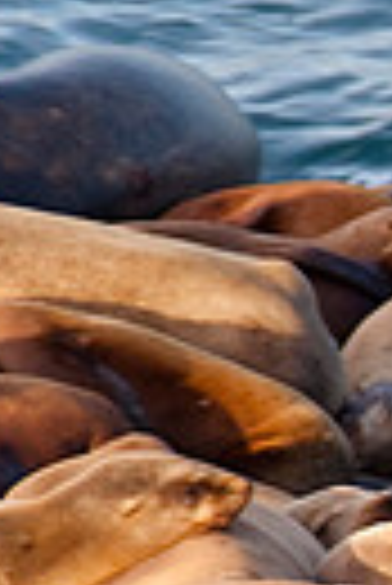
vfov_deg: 2.9
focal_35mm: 702
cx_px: 1203
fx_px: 11438
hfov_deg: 1.9
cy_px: 502
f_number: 10
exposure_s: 1/250
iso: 400
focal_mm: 105
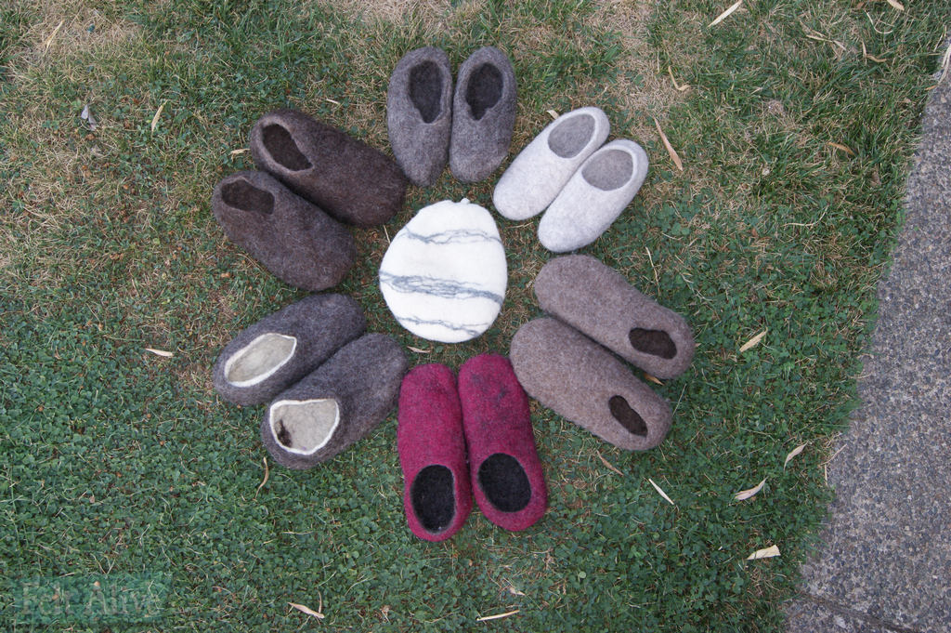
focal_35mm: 36
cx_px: 476
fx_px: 950
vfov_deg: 36.8
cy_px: 316
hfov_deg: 53.2
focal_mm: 24
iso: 400
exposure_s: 1/60
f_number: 5.6
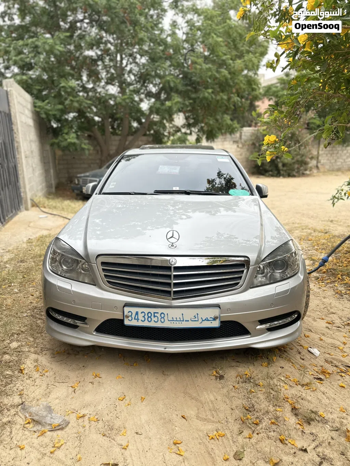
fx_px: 323
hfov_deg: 56.8
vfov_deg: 71.6
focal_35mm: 24
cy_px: 233
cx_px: 175
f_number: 1.78
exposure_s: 1/529
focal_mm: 6.86
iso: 80
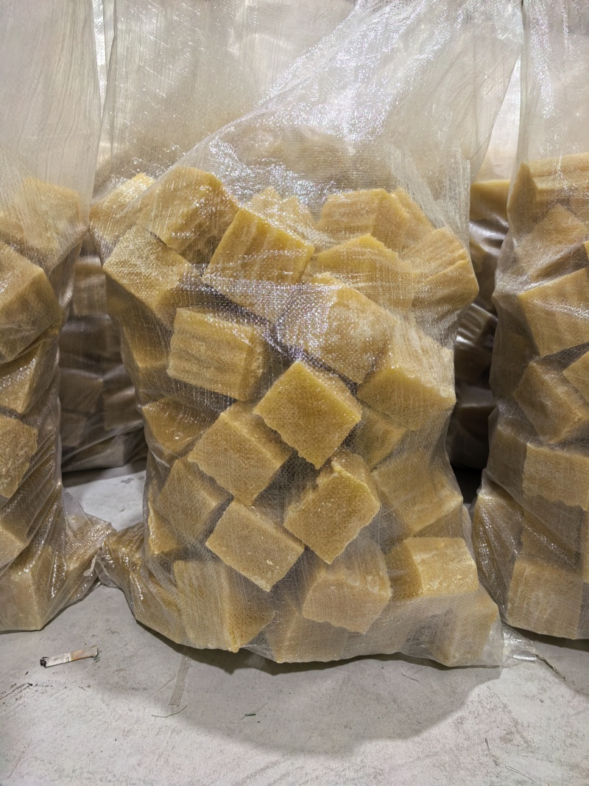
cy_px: 393
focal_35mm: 24
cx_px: 294
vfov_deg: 71.6
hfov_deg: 56.8
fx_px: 545
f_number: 2
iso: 2500
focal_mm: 6.98
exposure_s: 1/542
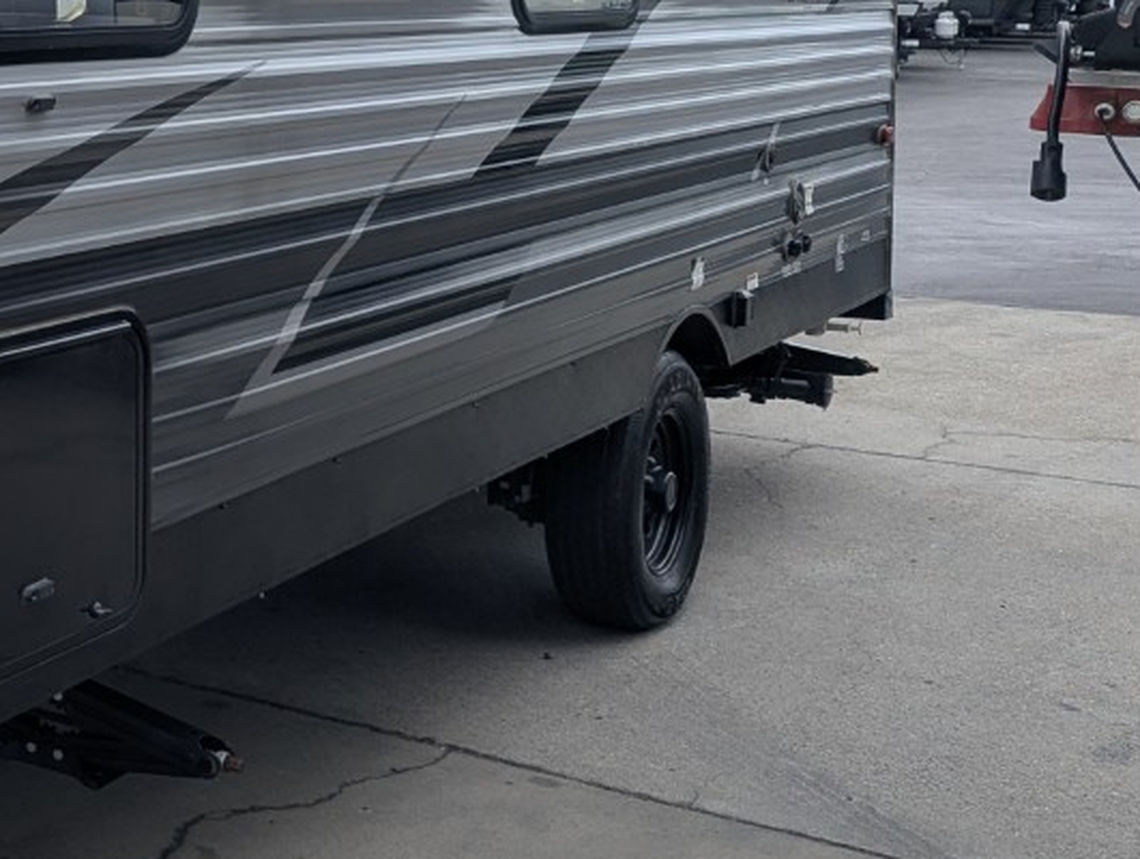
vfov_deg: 23.0
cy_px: 163
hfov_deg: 26.9
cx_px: -257
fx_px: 2078
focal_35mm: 63
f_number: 1.85
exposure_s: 1/2571
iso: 49
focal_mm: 6.81
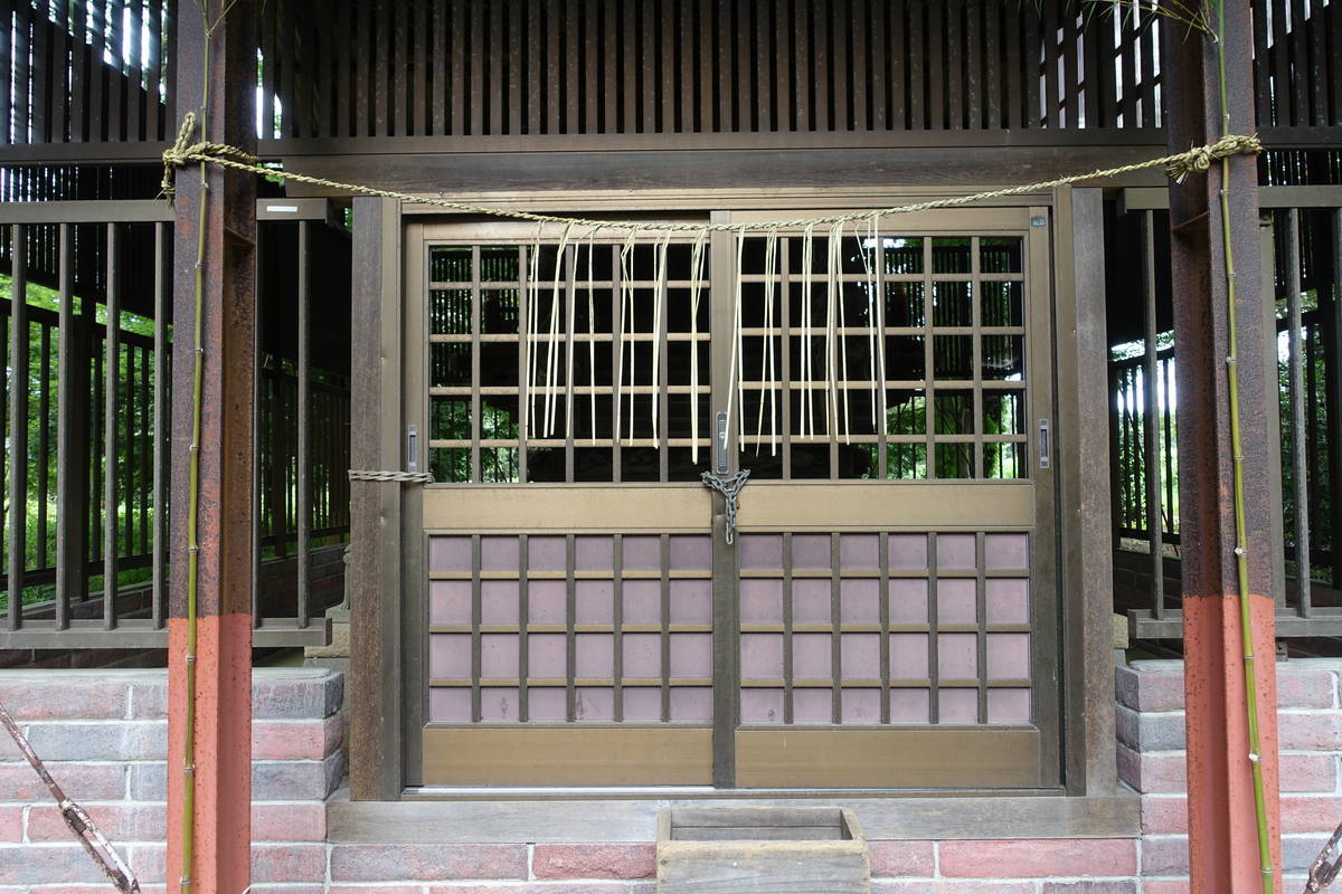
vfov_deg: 53.1
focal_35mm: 24
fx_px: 895
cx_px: 671
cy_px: 447
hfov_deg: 73.7
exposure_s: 1/80
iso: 125
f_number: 3.2
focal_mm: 8.8
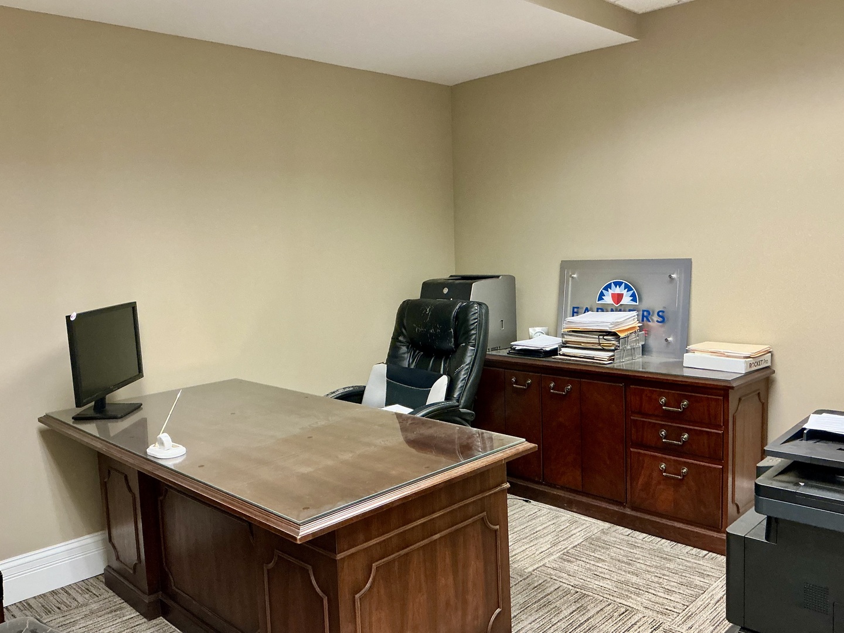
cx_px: 422
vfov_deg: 49.7
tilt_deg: -5.3
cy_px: 316
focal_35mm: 28
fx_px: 683
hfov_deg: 63.4
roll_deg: +2.6
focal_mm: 3
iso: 160
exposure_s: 1/60
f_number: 1.8
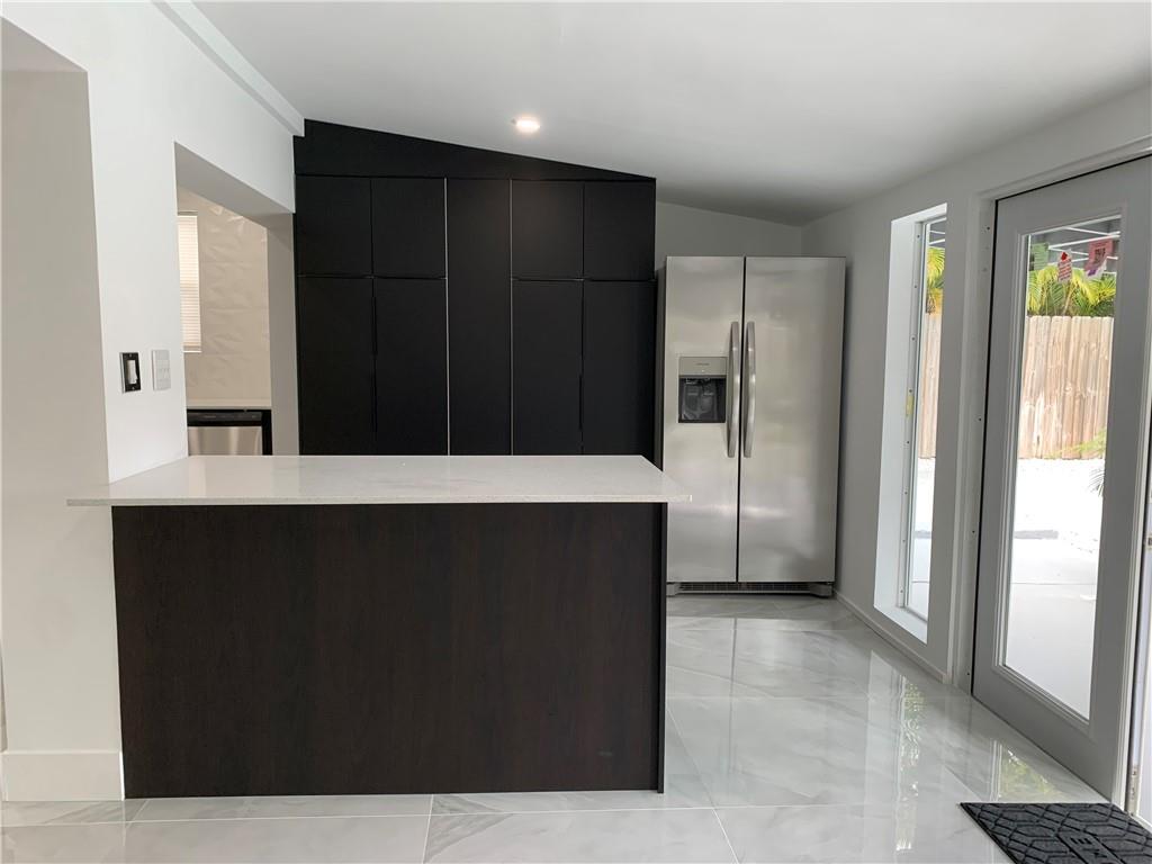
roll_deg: -0.4
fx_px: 865
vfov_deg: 53.1
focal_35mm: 26
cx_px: 576
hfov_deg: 67.3
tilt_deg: -5.2
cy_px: 432
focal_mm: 4.25
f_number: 1.8
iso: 80
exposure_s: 1/120
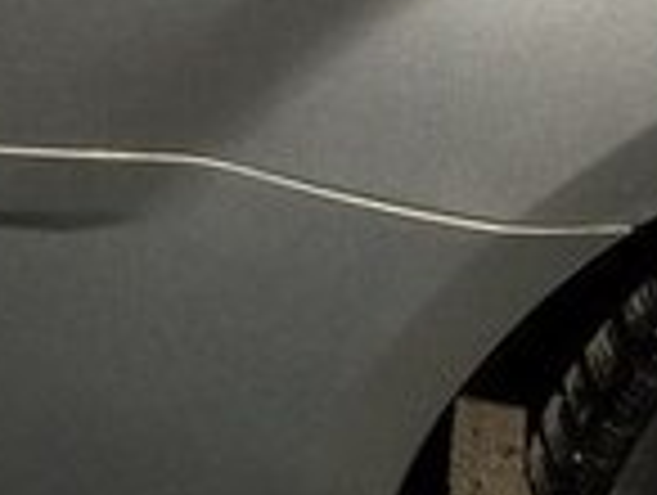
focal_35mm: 131
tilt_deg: -38.9
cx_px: 1274
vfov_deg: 11.0
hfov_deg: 13.2
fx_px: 2490
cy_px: -187
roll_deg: -0.9
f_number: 2.2
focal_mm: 4.15
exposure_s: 1/6849
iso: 32
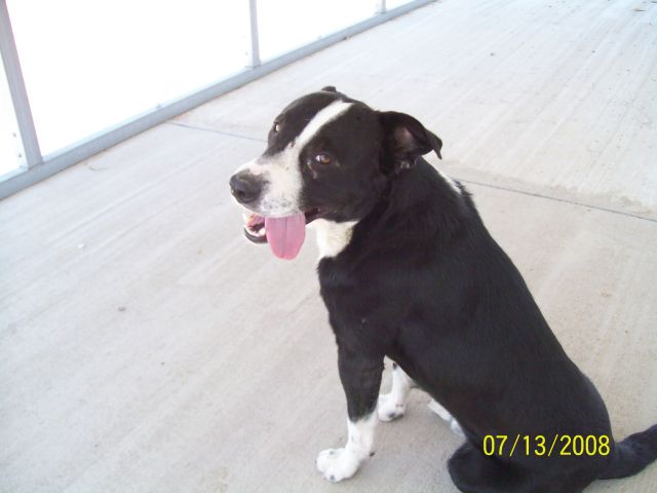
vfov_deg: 39.7
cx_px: 328
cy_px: 246
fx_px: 683
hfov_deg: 51.4
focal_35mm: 36
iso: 80
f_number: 2.7
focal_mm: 6
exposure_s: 1/194
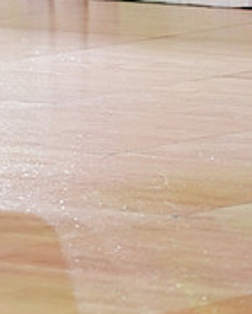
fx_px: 4942
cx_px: -70
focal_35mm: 531
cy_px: -163
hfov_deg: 2.9
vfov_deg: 3.6
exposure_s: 1/500
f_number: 2.8
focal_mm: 173
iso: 2500
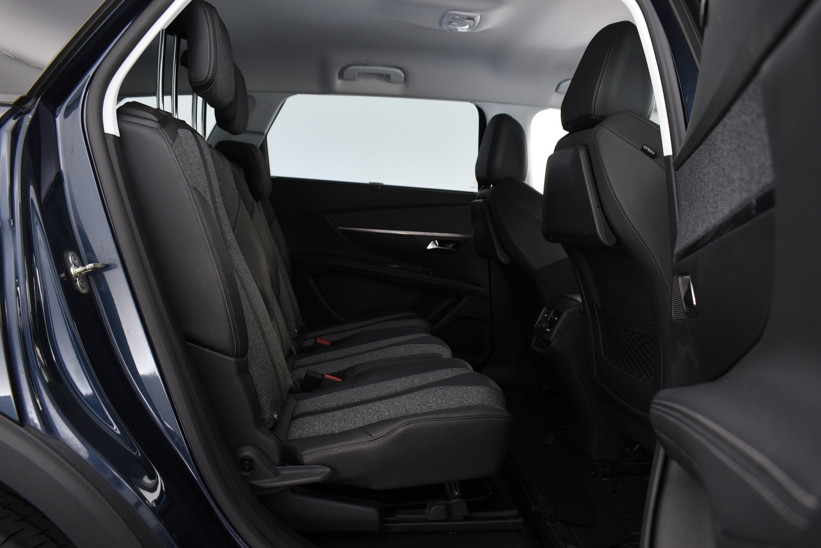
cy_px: 274
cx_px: 410
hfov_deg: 67.4
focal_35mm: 27
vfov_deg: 47.9
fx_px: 616
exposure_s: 2
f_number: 5.6
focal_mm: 18
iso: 100
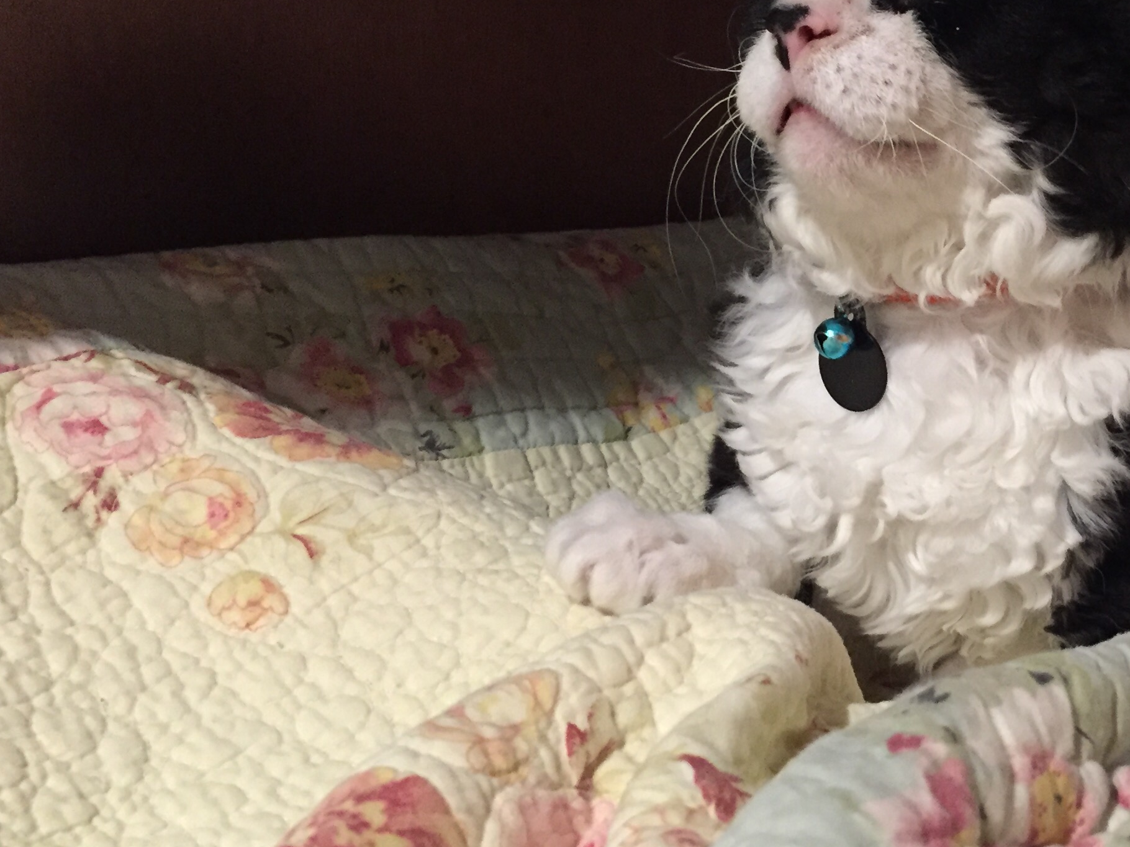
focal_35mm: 52
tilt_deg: -6.5
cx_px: 899
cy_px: 285
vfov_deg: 27.9
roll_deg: +1.2
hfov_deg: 35.7
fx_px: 1697
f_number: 2.2
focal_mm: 4.15
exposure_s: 1/15
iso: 320
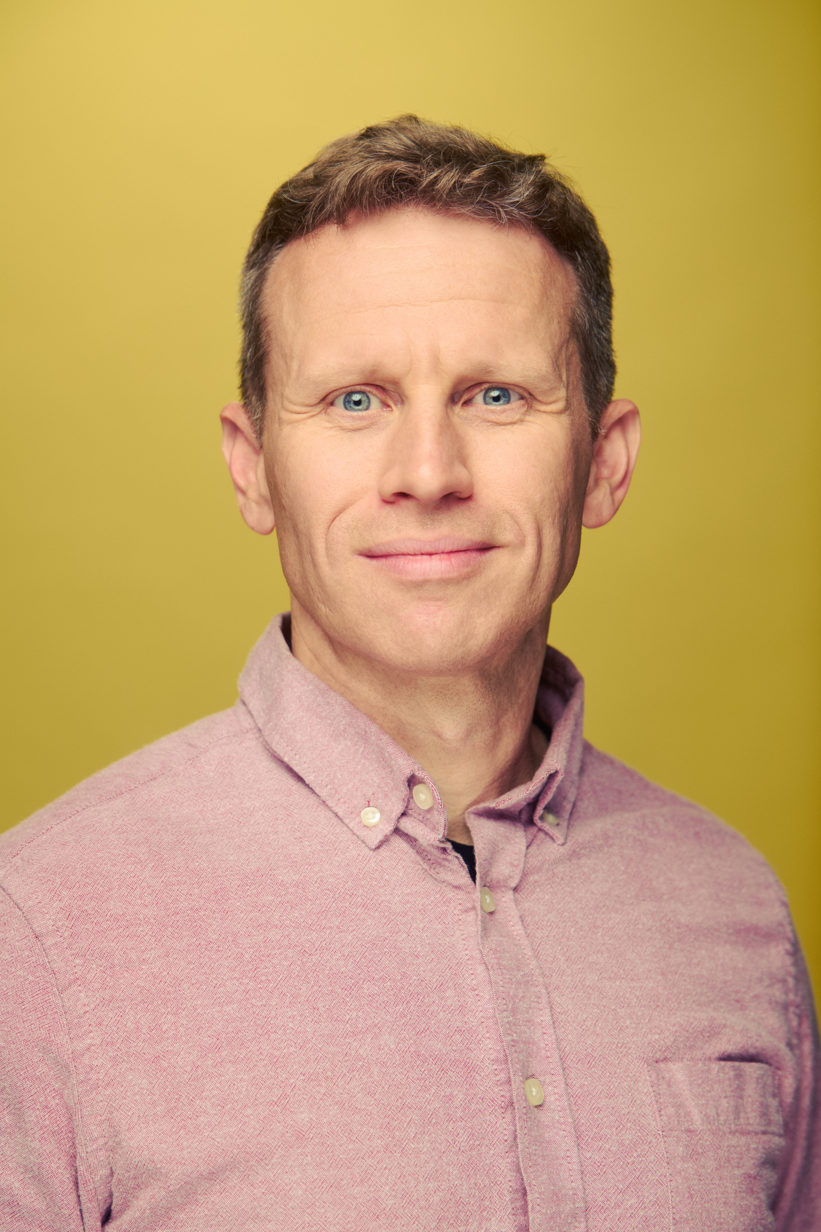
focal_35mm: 96
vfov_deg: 21.2
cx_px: 410
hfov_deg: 14.2
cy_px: 616
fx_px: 3286
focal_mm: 96
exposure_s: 1/200
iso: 160
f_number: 4.5
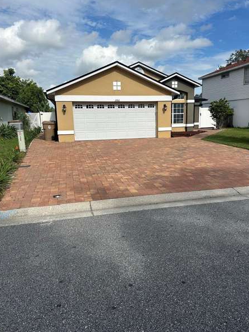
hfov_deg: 53.0
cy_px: 156
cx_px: 129
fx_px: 249
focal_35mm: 26
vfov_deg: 67.3
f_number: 1.78
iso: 80
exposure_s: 1/7576
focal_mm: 6.86
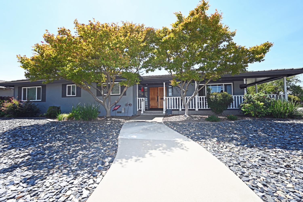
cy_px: 101
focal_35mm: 15
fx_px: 126
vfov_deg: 77.2
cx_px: 152
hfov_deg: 100.4
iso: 100
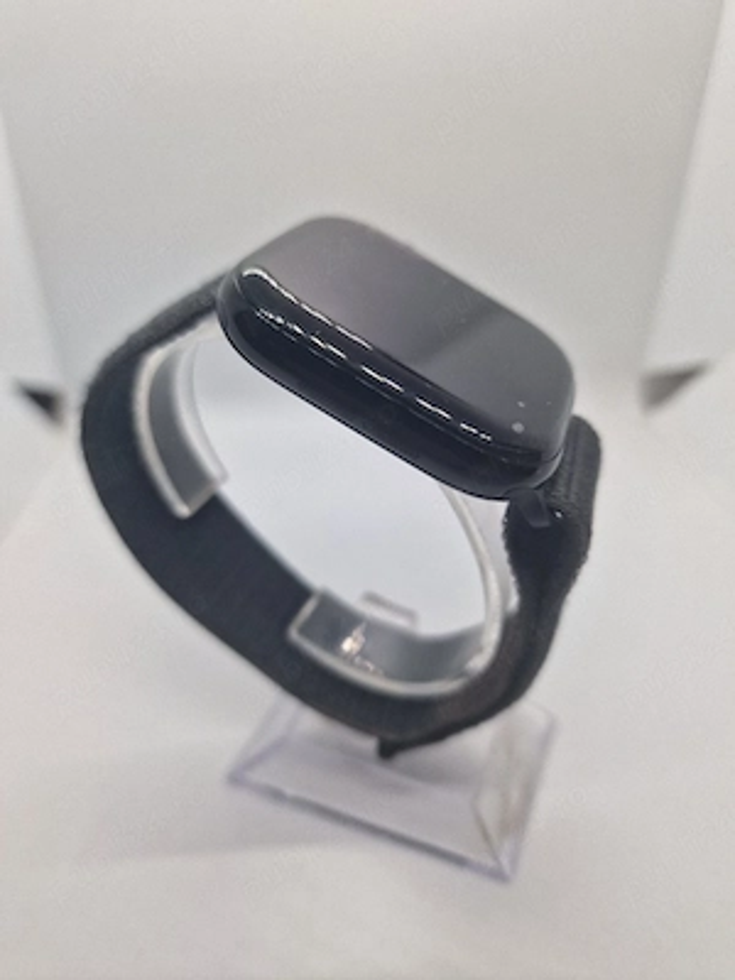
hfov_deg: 58.9
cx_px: 368
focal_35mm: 23
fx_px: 651
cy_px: 490
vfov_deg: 73.9
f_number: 1.8
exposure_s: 1/182
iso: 50
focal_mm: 6.4
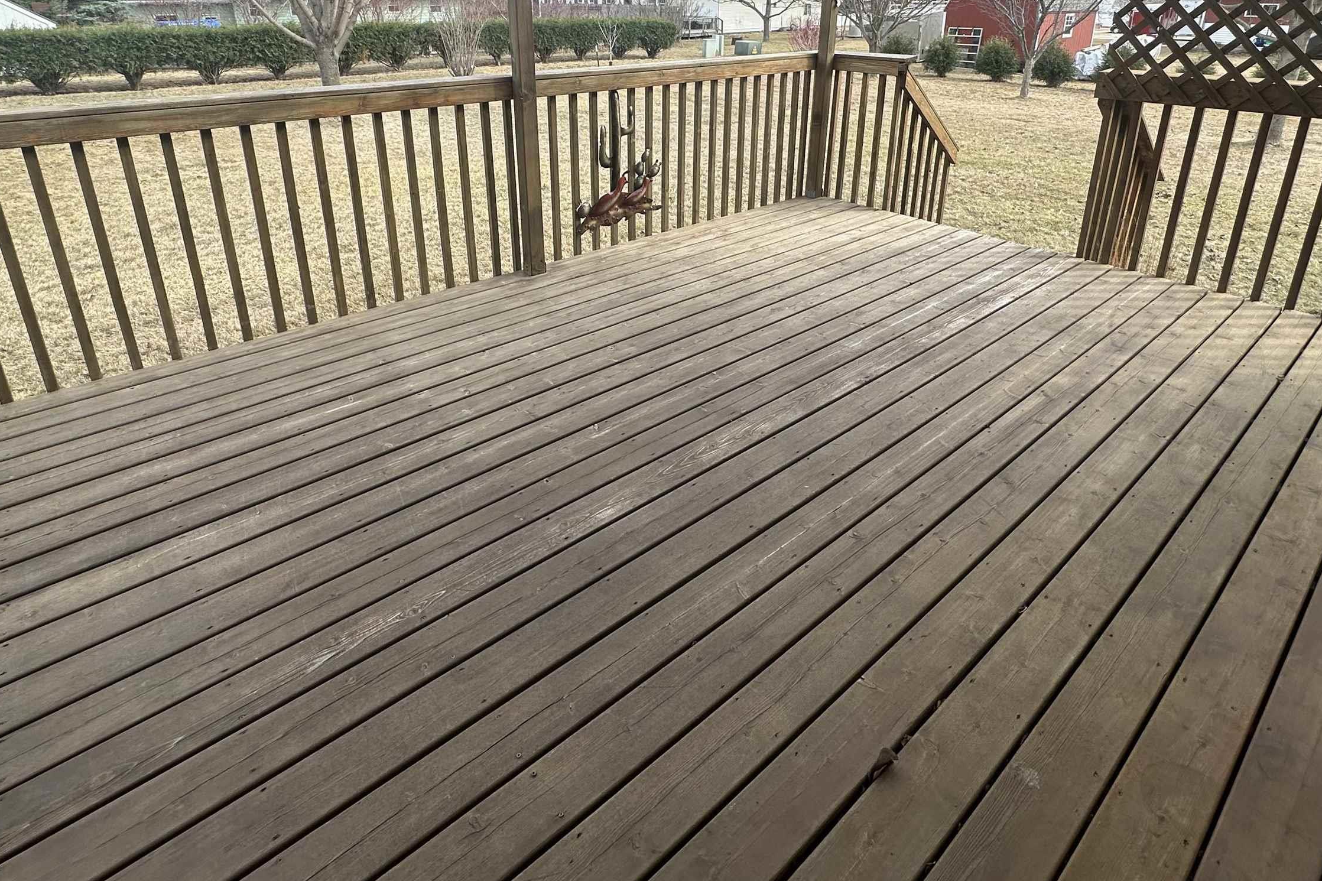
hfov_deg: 84.0
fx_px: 734
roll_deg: -0.1
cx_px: 655
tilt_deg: -18.3
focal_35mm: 20
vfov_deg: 59.0
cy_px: 233
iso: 40
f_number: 2.2
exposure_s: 1/525
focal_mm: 2.22
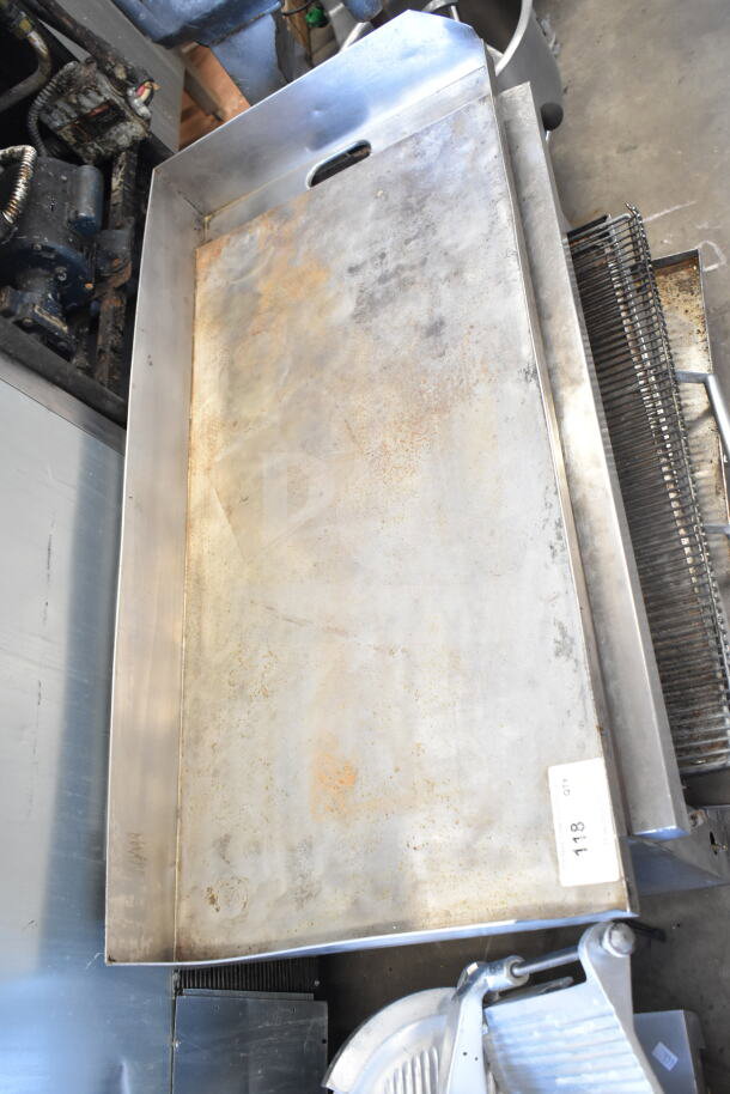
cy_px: 547
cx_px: 365
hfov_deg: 40.0
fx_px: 1003
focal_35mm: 33
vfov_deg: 57.2
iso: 1800
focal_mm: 22
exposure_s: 1/30
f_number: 3.8
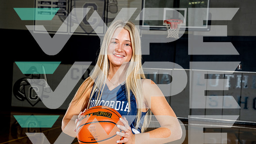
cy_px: 85
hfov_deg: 34.9
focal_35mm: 60
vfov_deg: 20.1
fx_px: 407
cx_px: 128
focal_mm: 57
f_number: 8
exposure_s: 1/250
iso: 800
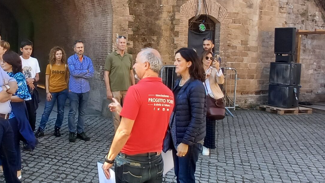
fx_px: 353
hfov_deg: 48.2
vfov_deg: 28.9
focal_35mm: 41
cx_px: 96
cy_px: 66
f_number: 2.2
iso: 40
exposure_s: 1/137
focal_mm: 1.64
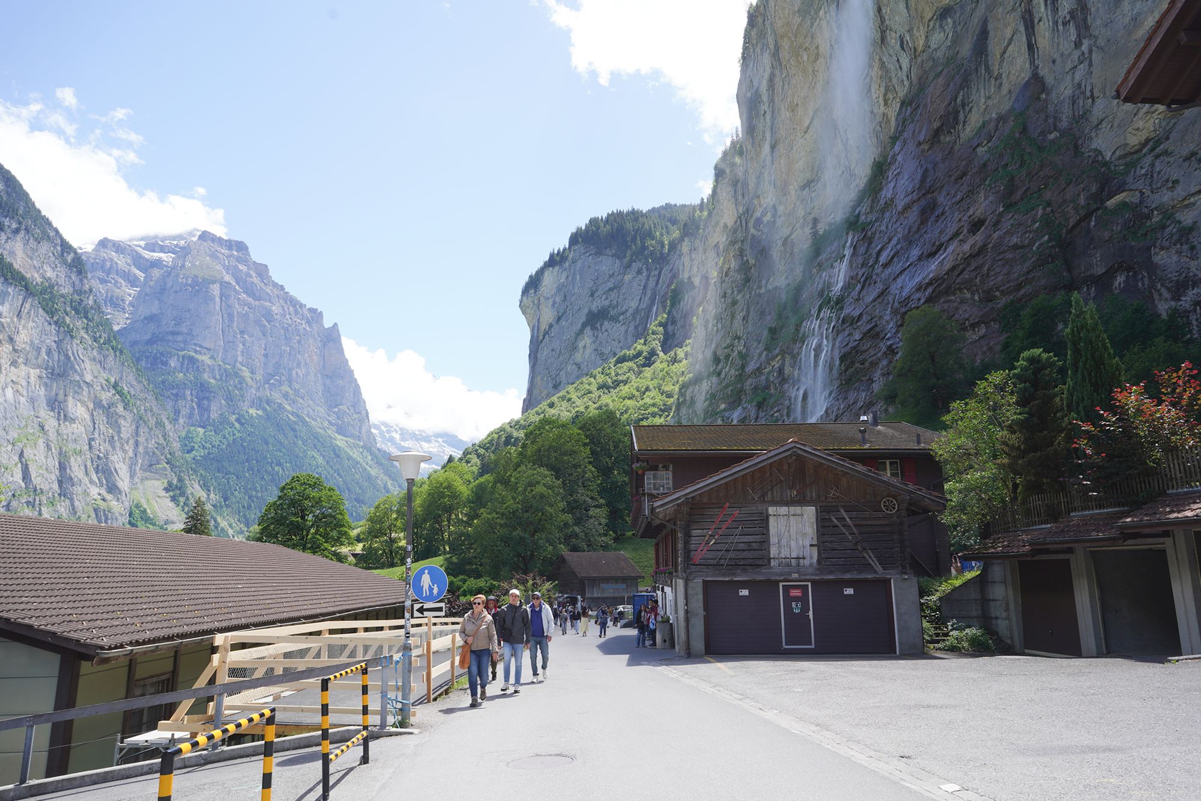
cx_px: 600
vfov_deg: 53.1
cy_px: 400
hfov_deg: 73.7
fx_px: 801
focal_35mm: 24
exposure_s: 1/100
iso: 100
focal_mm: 24
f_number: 10
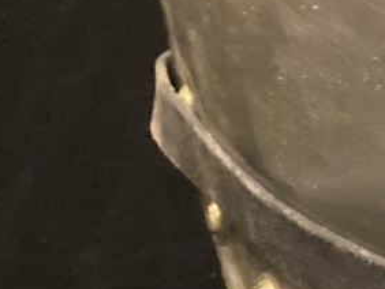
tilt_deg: -12.4
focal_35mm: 119
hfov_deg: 13.7
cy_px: 245
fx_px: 1325
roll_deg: -1.7
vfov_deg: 12.4
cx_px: 800
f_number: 1.8
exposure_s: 1/25
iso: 500
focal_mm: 3.99
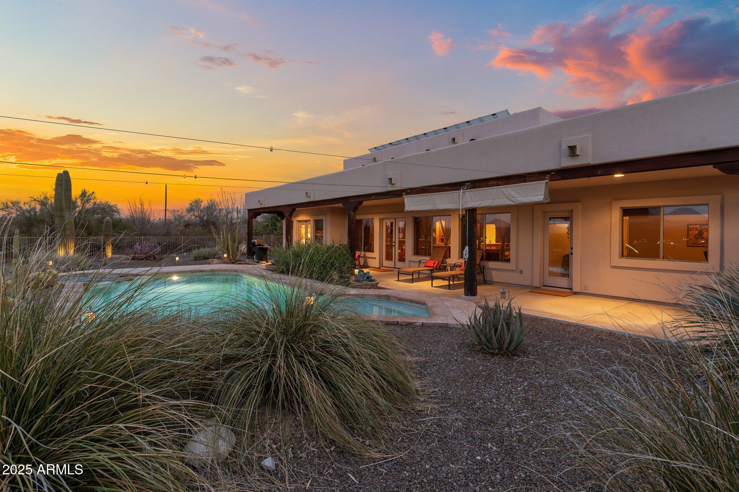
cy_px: 246
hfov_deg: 93.6
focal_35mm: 17
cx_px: 370
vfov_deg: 70.7
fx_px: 347
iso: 400
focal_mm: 16.9
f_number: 8
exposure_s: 1/1.25
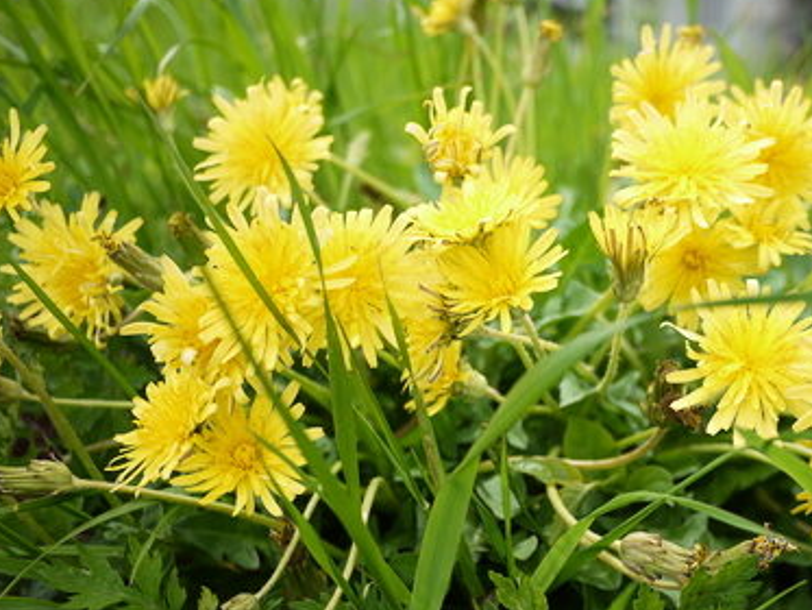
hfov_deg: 41.3
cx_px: 568
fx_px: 1056
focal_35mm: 45
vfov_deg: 32.0
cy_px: 388
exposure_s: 1/800
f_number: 2.8
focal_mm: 14
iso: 100
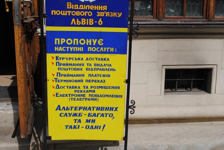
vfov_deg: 26.5
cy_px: 75
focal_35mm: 51
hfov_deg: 38.8
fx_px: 318
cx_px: 112
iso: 100
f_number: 9
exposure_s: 1/320
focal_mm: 34
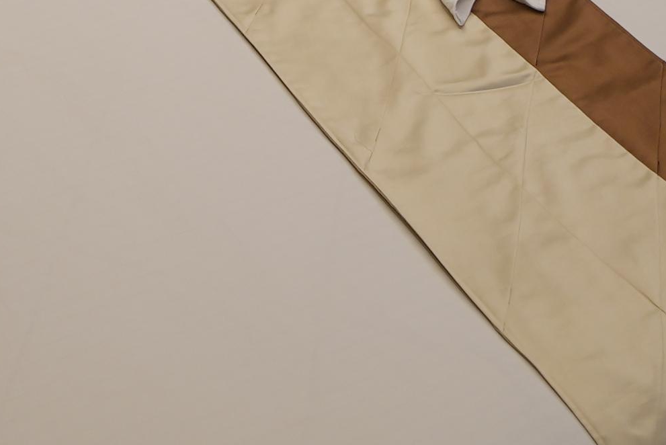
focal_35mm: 77
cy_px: -254
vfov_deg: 16.0
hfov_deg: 26.2
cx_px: 266
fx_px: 1425
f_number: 2.8
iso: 320
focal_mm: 18
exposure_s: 1/160
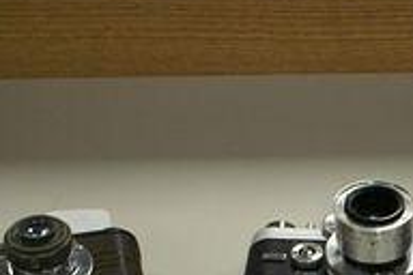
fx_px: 1721
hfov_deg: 13.4
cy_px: 288
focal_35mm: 150
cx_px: 445
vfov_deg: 9.1
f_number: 5
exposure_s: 1/50
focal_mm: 30
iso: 800
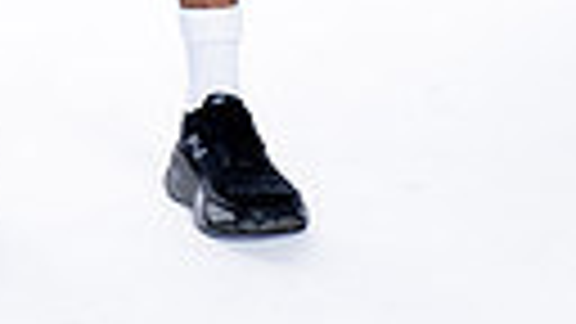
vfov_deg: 4.6
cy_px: -594
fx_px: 3925
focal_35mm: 257
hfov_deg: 8.4
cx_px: 27
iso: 100
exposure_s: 1/250
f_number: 5.6
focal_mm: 70
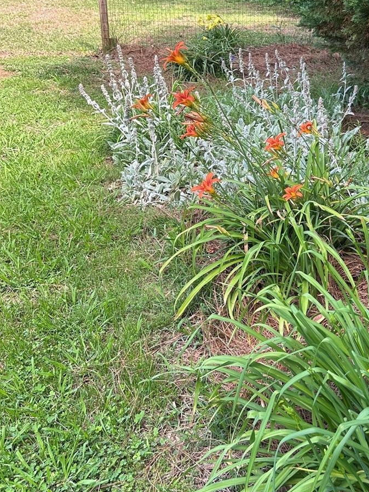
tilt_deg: -21.7
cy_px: 189
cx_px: 293
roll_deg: -1.1
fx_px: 583
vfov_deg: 45.5
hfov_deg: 34.1
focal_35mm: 41
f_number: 1.78
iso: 80
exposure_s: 1/312
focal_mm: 6.86
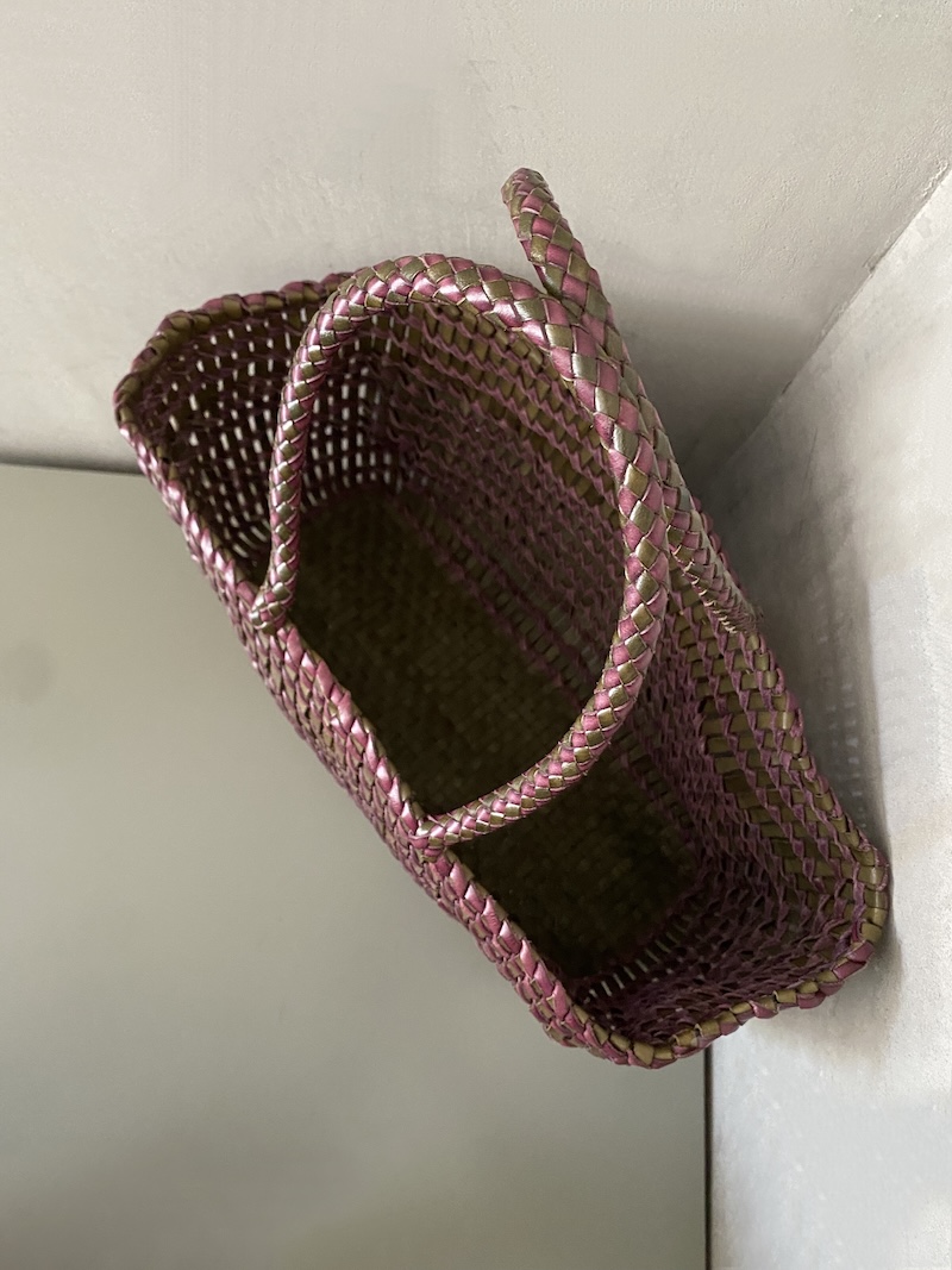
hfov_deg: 53.1
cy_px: 635
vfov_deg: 67.3
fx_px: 954
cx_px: 476
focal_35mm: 26
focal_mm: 4.25
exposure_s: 1/58
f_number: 1.8
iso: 500
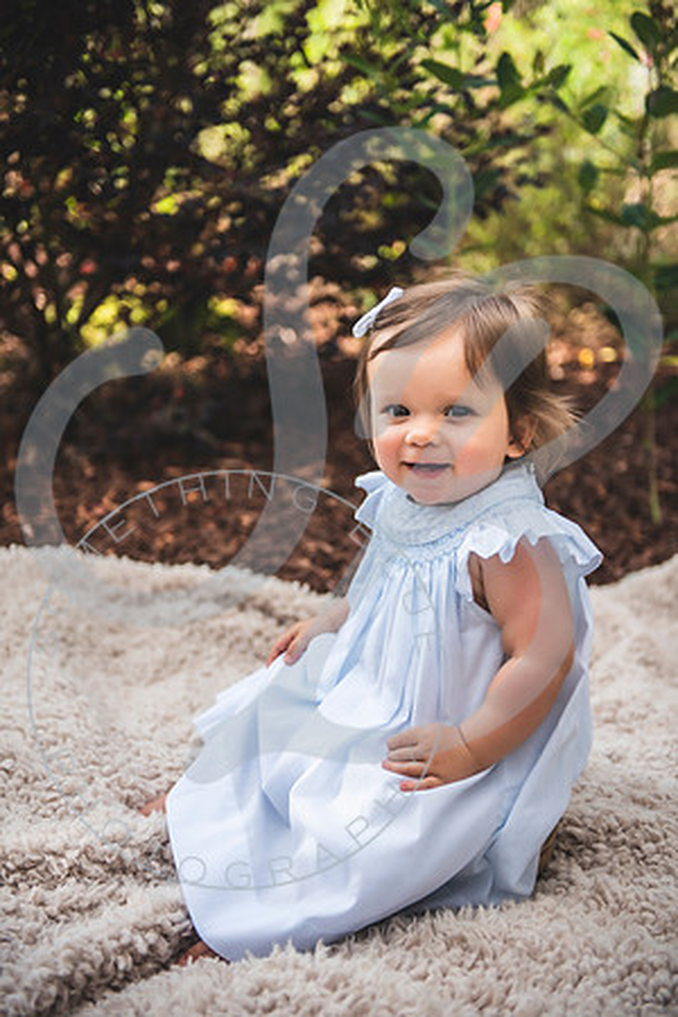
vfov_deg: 38.2
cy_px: 508
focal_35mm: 52
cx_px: 339
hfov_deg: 26.0
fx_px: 1469
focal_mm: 52
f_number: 2.8
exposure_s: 1/500
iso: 100
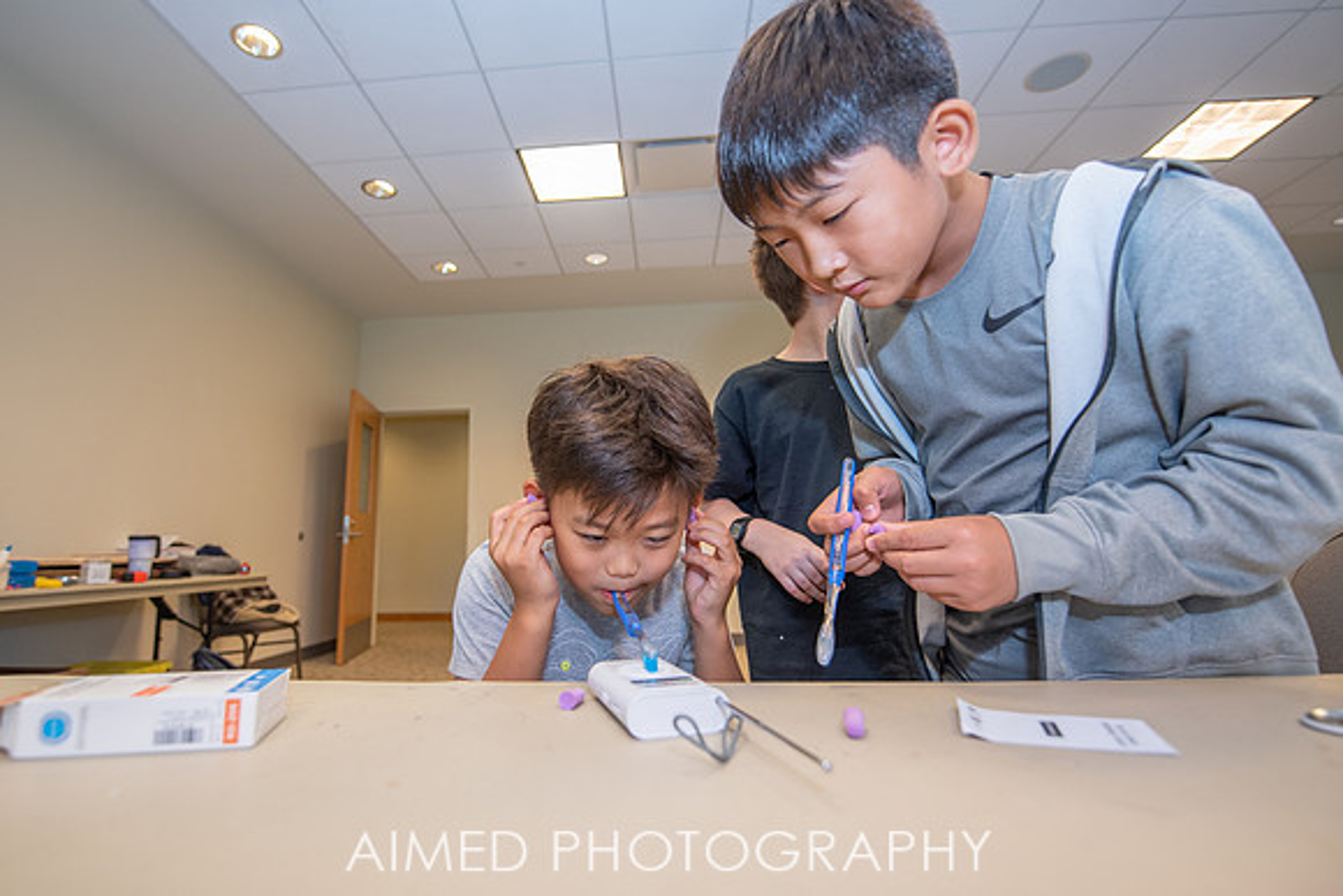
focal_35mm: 17
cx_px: 612
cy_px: 421
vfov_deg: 70.3
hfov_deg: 92.9
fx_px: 636
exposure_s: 1/160
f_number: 2.8
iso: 400
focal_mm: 14
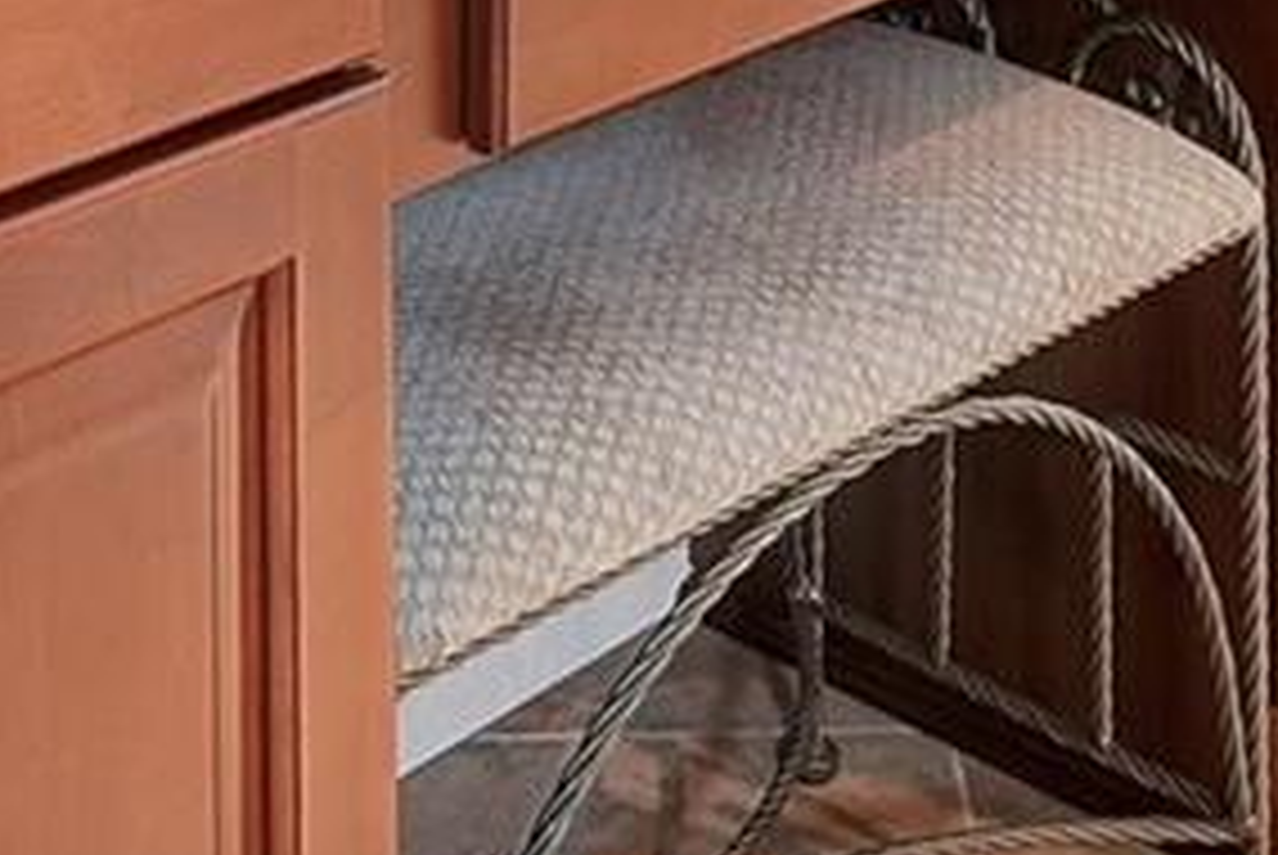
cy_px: -1213
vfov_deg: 11.9
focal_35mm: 93
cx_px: 490
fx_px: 3298
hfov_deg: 21.9
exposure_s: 1/2.5
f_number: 8
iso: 400
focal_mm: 16.5
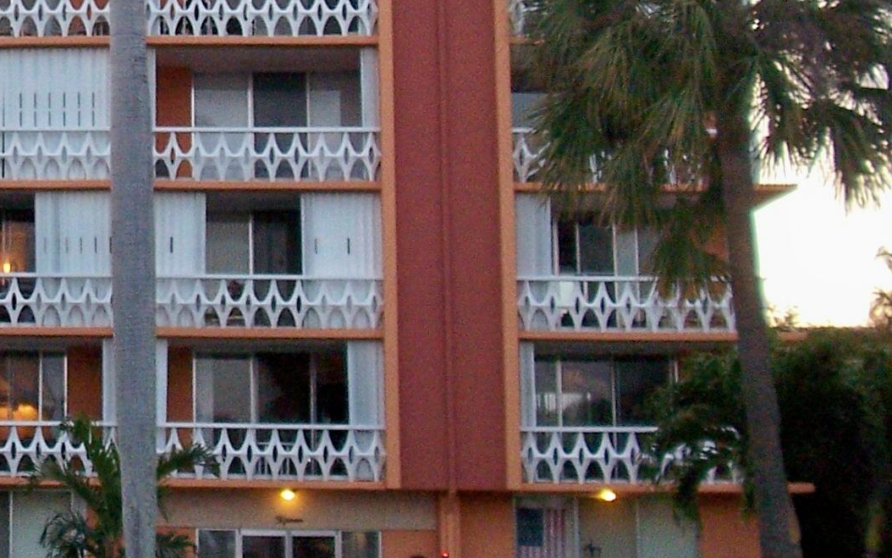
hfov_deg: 19.6
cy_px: 111
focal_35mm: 101
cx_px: -106
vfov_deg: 12.9
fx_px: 2456
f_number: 3.9
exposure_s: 1/60
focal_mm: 6.4
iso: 125
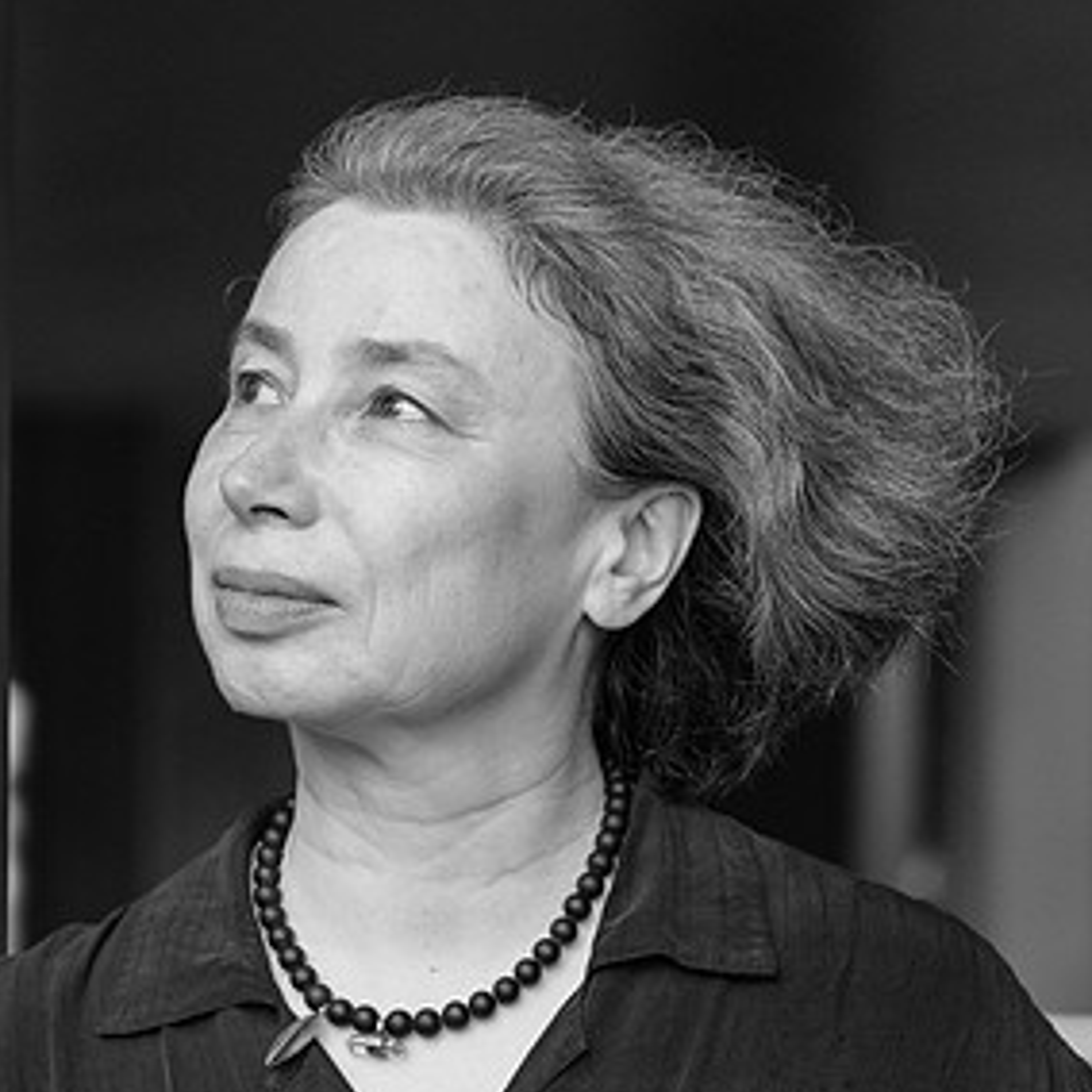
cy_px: 633
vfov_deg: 13.4
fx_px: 4640
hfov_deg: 13.3
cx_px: 58
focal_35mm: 130
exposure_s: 1/320
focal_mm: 50
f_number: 2.8
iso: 1000
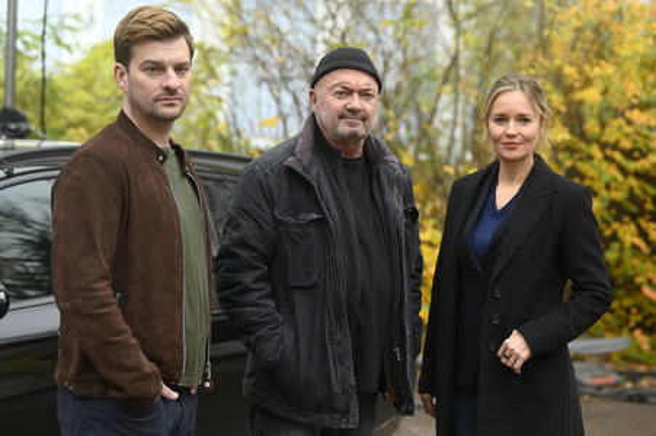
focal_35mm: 102
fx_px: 1857
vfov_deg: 13.4
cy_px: 218
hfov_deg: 20.0
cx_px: 328
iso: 1250
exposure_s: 1/1000
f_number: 4
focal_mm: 102
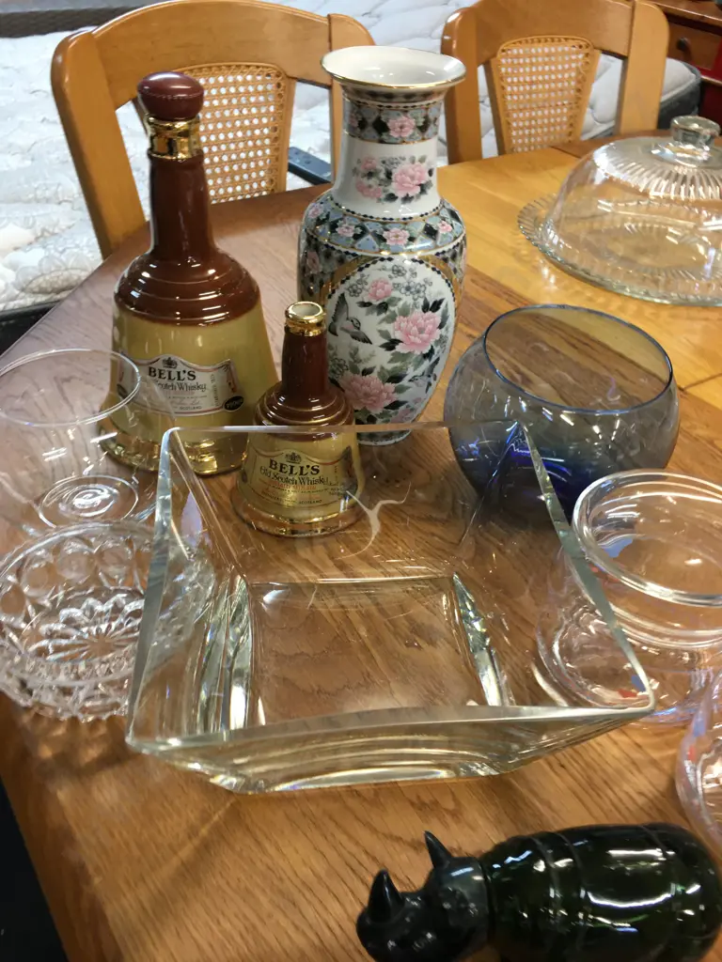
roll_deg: -4.9
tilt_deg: -41.7
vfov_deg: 61.7
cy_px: 481
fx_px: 806
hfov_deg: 48.2
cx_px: 361
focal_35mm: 29
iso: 50
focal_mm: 4.15
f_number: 2.2
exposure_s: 1/17
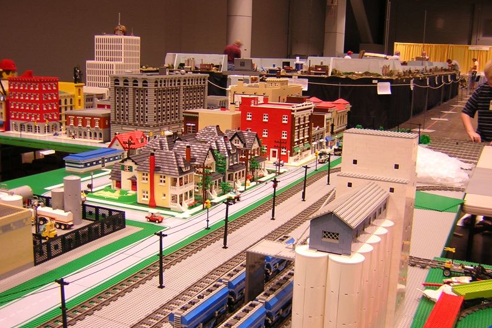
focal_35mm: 38
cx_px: 243
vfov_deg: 35.1
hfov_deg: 50.7
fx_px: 519
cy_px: 160
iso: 100
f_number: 2.6
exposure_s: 1/8.6
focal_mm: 4.7
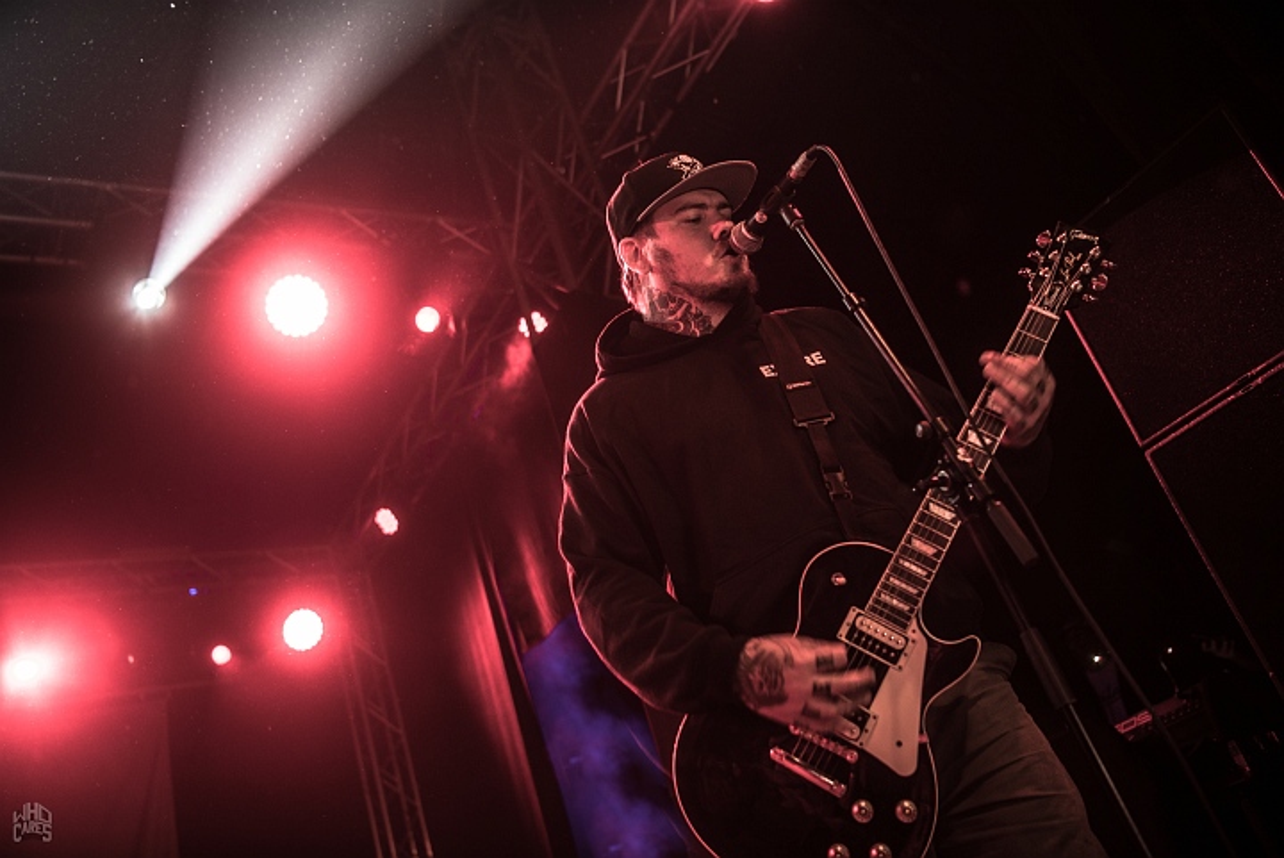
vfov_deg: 38.9
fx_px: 1213
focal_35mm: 34
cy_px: 429
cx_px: 642
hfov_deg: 55.8
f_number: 2.8
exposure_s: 1/80
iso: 160
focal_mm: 34
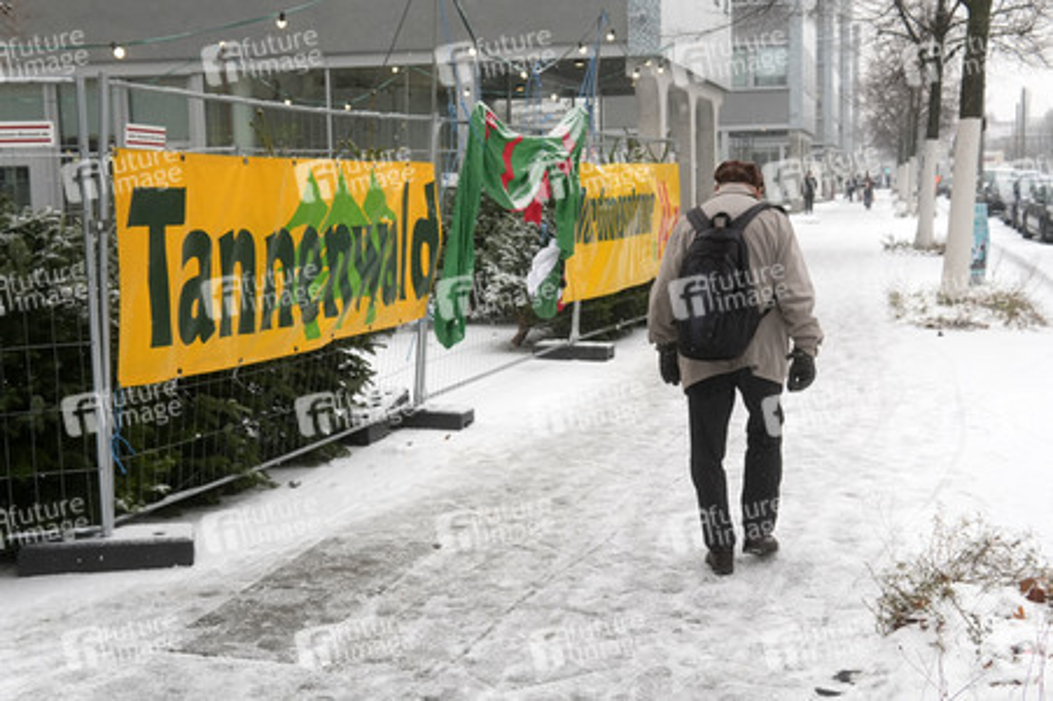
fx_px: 1315
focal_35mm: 45
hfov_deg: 43.6
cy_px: 350
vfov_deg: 29.8
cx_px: 526
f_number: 4.5
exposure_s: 1/320
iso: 640
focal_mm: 30
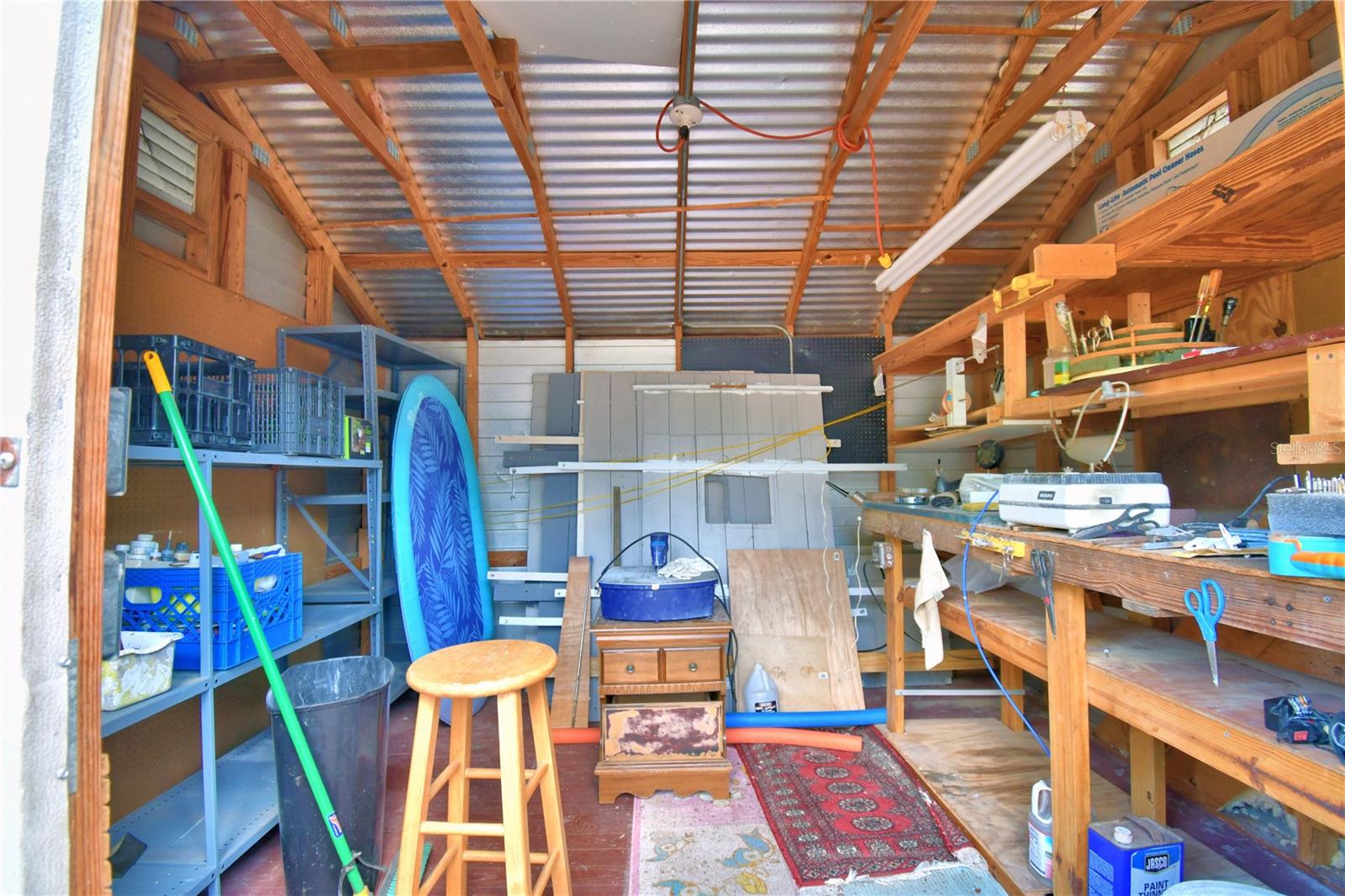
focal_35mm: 15
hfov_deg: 100.4
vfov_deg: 77.3
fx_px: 560
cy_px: 448
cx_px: 672
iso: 400
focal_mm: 10
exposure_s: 1/40
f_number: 4.5
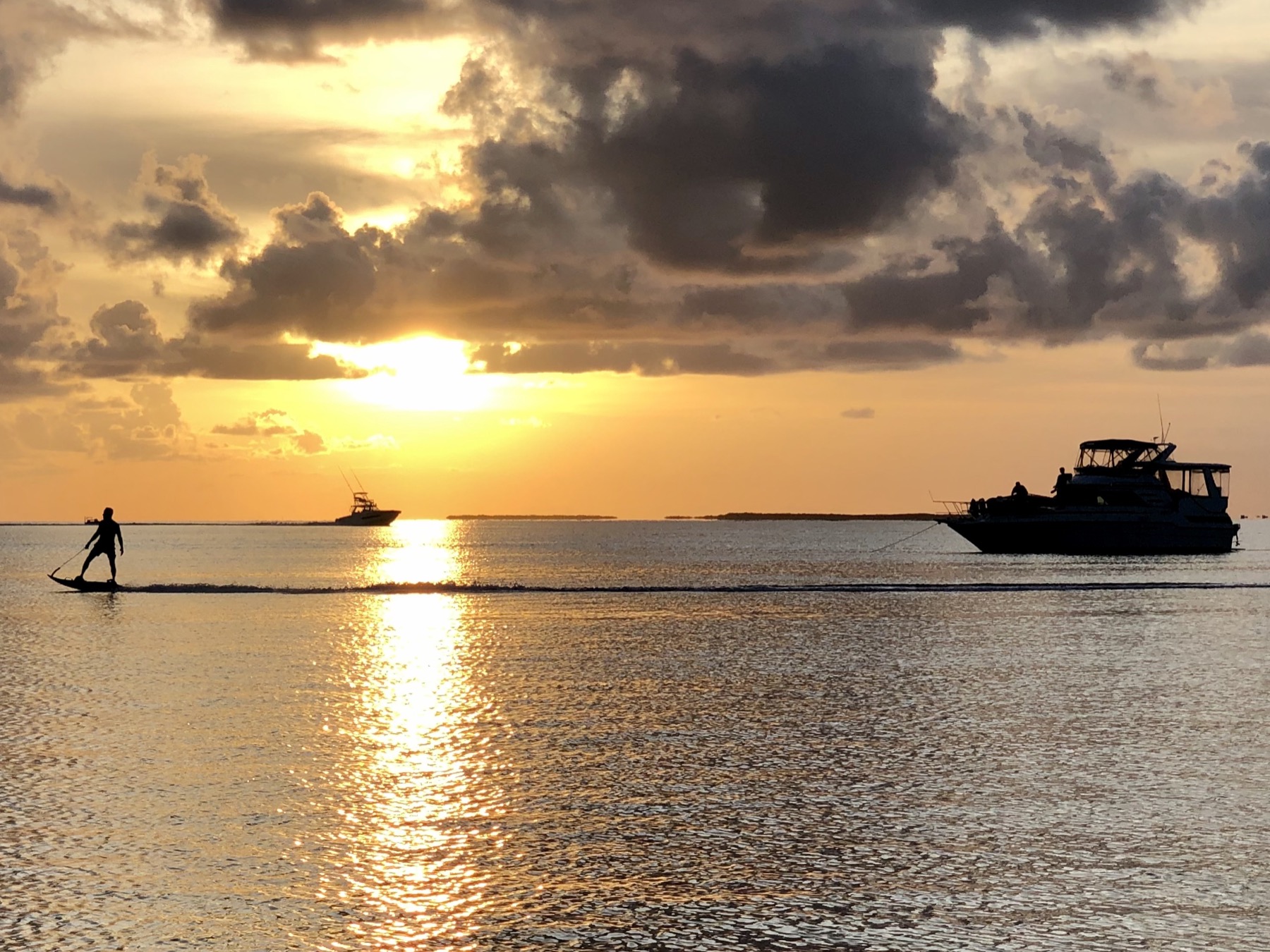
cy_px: 476
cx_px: 635
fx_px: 1908
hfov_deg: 36.8
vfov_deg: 28.0
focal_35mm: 52
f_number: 2.4
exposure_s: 1/607
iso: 16
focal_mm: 6
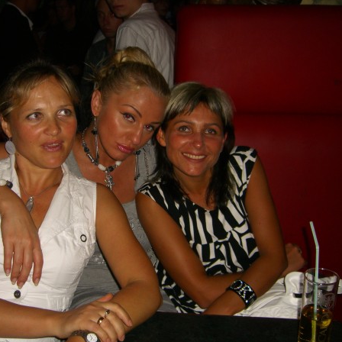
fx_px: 503
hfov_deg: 37.4
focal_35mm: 45
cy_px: 171
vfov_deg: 37.6
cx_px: 136
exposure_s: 1/60
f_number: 2.8
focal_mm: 7.9
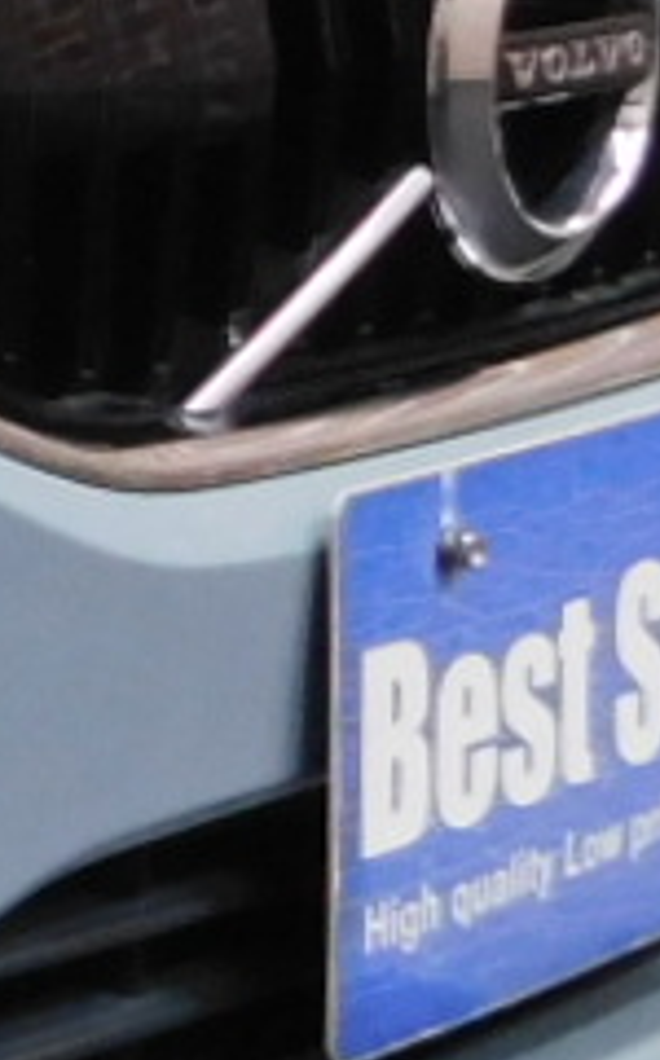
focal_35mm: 162
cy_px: 369
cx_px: -1932
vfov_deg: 12.9
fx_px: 4676
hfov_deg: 6.6
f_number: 3
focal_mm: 4
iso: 280
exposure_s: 1/30
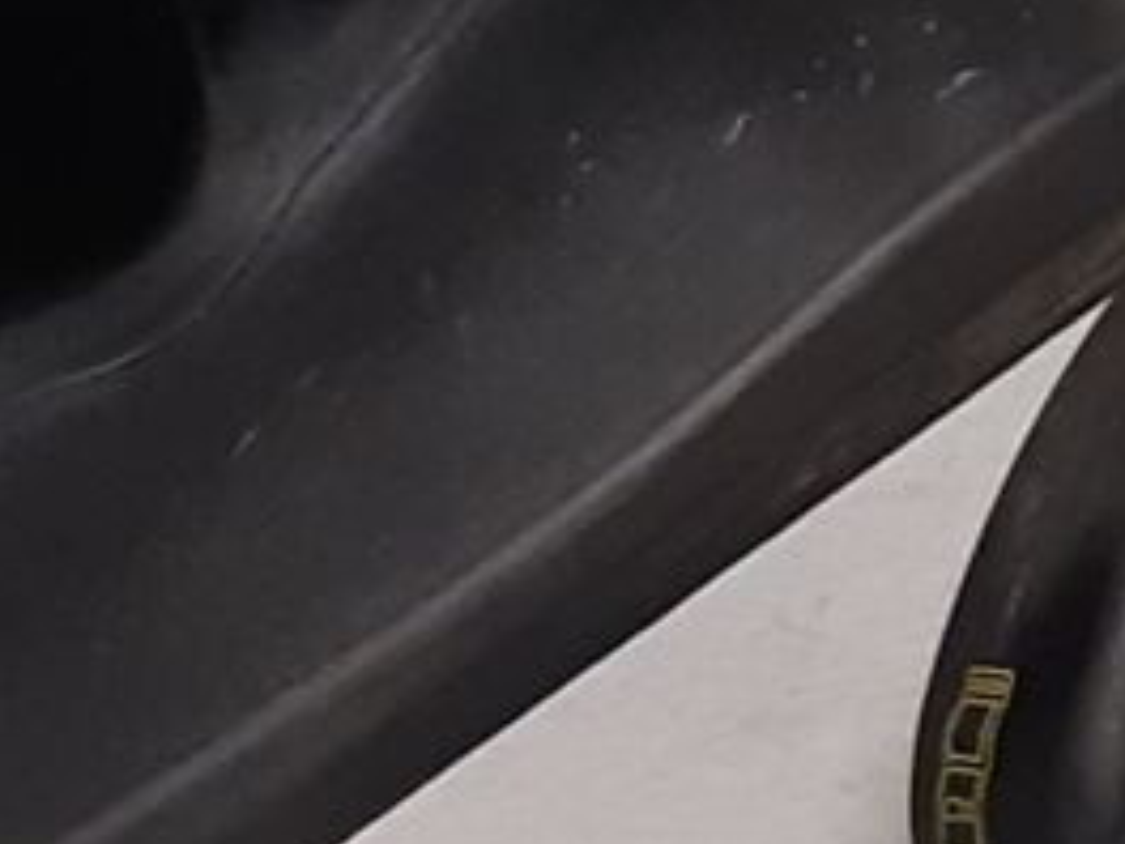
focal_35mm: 202
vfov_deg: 7.2
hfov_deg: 9.5
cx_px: 1692
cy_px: -631
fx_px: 6565
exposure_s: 1/50
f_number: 1.7
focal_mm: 3.93
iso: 200
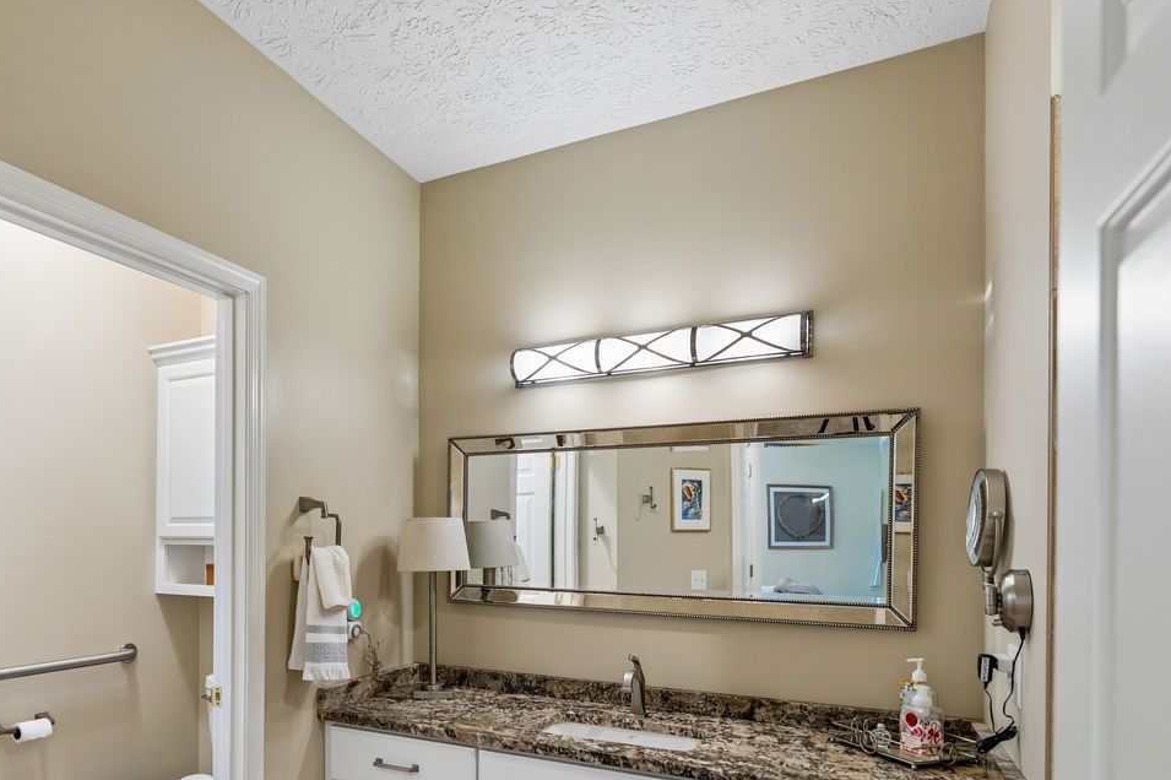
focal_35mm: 22
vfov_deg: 55.4
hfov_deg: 77.5
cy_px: 551
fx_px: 715
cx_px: 454
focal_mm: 14
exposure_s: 1/30
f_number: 2.8
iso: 200
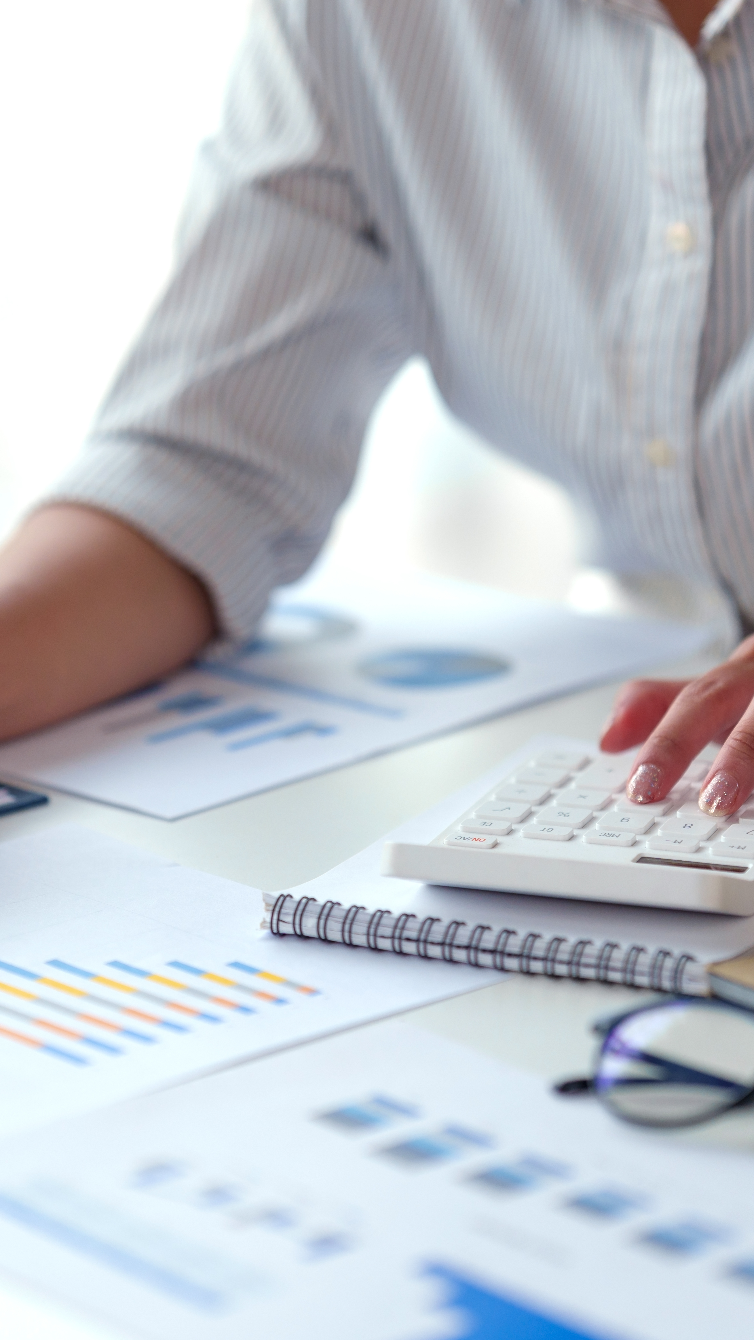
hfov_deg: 9.0
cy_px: 670
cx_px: 75
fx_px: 4764
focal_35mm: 134
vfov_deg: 16.0
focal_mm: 85
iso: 200
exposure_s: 1/640
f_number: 2
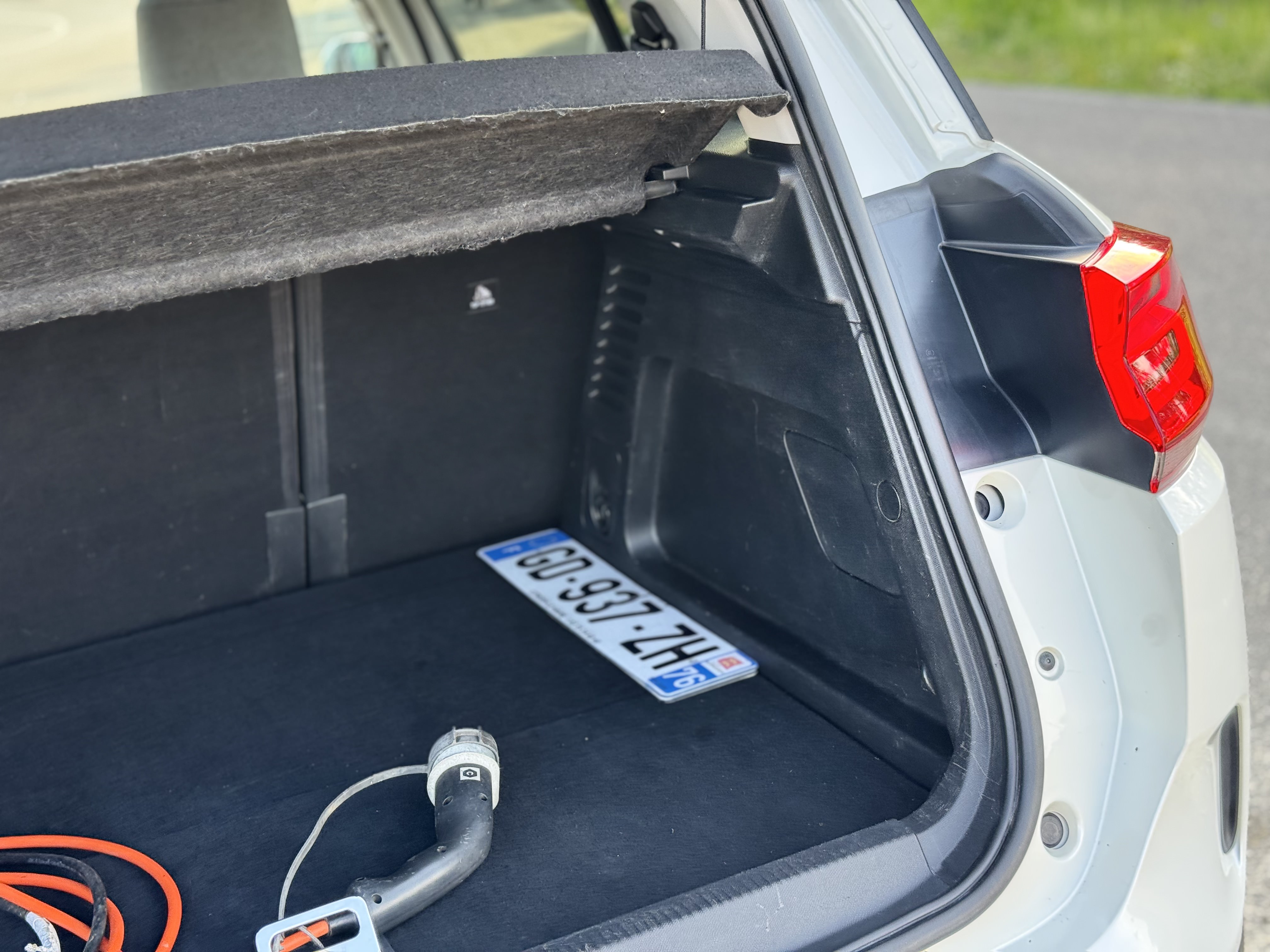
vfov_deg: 30.3
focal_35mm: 48
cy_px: 476
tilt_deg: -16.0
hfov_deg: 39.7
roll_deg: +7.7
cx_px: 635
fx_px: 1761
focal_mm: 6.76
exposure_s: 1/170
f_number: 1.78
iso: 100
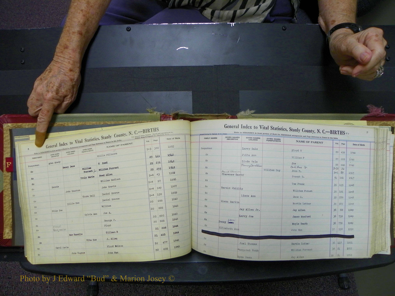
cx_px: 198
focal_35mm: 26
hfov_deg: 67.3
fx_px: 297
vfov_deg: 53.1
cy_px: 148
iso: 100
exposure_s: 1/30
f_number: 2.8
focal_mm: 4.6
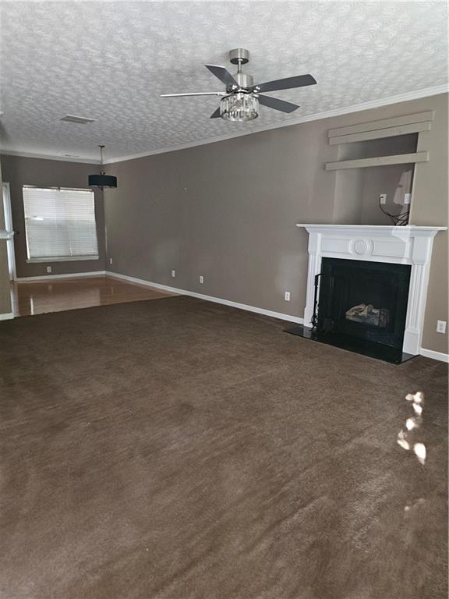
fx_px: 398
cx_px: 224
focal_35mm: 23
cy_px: 300
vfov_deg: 73.9
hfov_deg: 58.9
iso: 800
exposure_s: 1/24
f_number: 1.7
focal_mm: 6.3
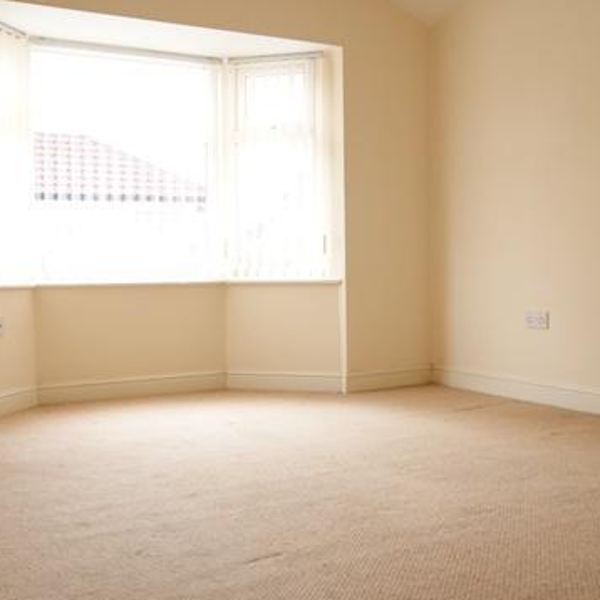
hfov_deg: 40.9
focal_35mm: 41
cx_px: 283
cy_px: 272
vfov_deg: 40.9
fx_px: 804
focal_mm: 18
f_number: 4.5
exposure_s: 1/125
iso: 400
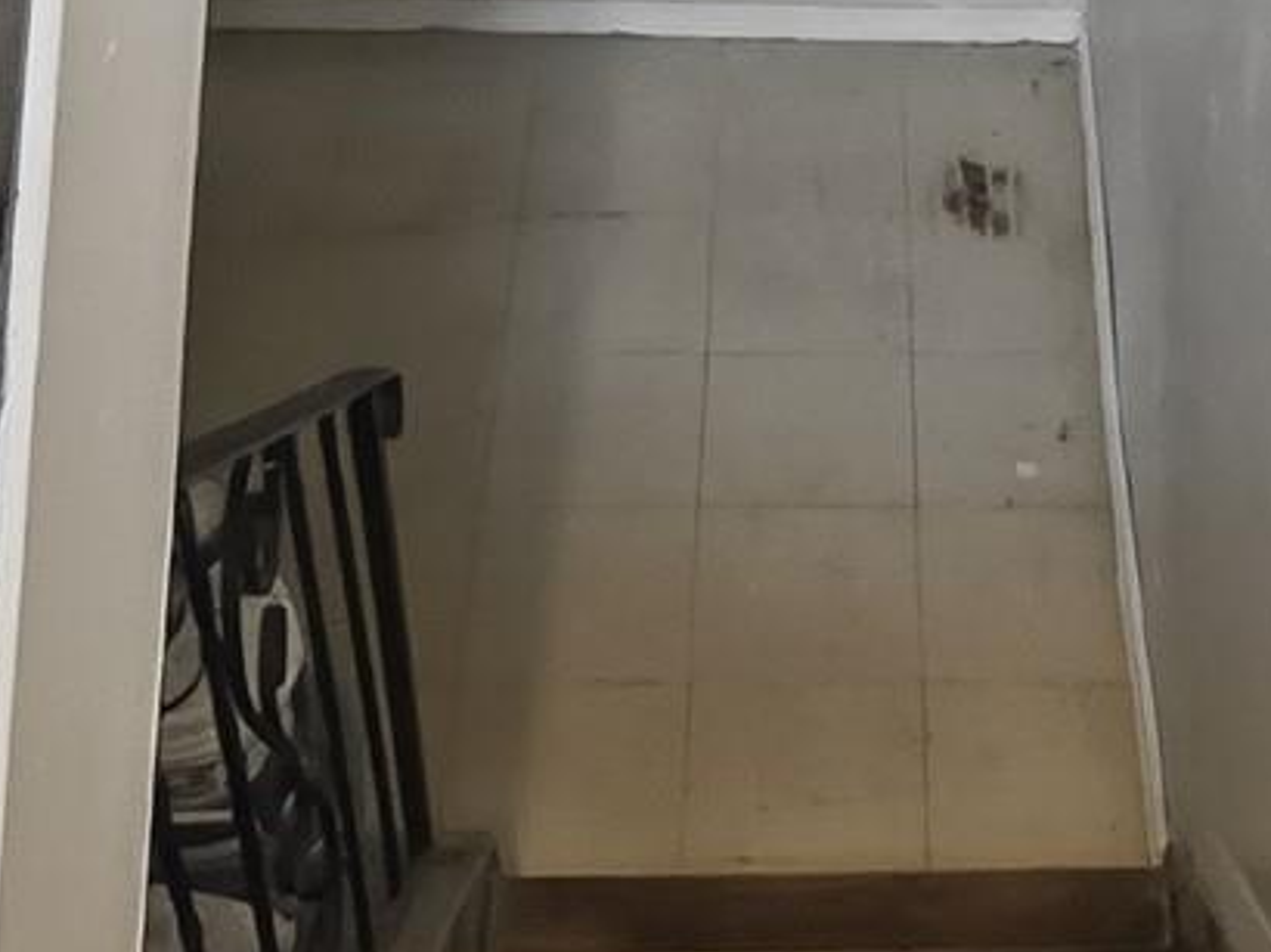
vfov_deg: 21.9
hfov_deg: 29.6
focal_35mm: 65
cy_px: 37
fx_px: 2385
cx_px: 843
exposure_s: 1/60
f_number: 2.2
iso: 500
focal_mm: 2.2
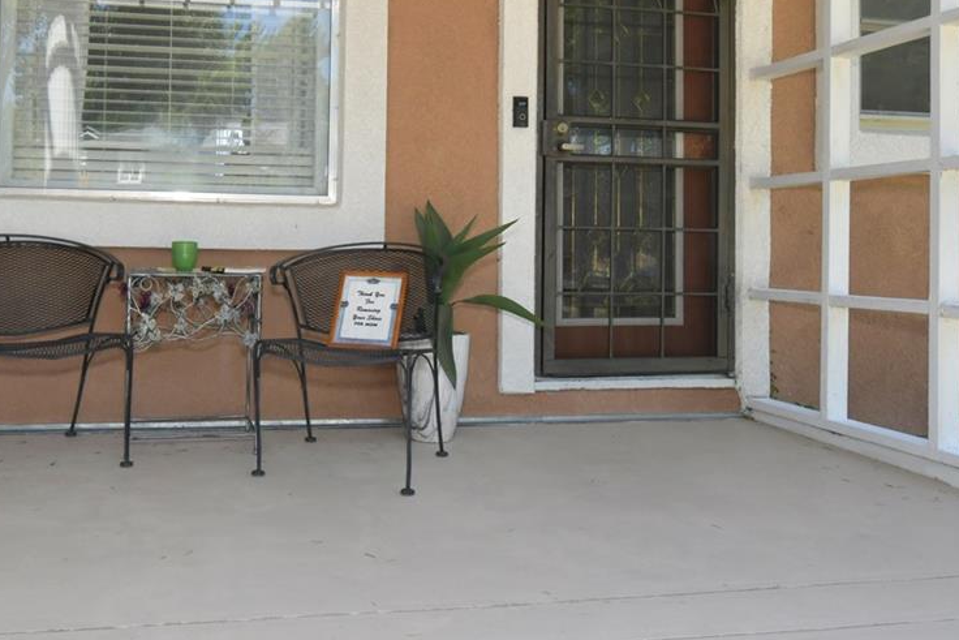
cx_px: 352
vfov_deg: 39.6
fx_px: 879
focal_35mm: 33
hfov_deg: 56.4
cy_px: 229
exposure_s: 1/250
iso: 400
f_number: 10
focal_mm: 15
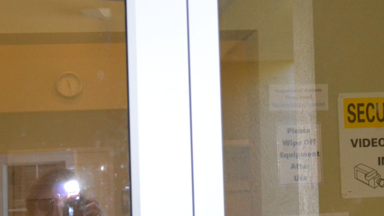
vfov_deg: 9.0
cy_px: 68
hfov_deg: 15.6
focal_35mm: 135
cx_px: 377
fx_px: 1375
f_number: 5.3
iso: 1800
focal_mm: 42
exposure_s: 1/60
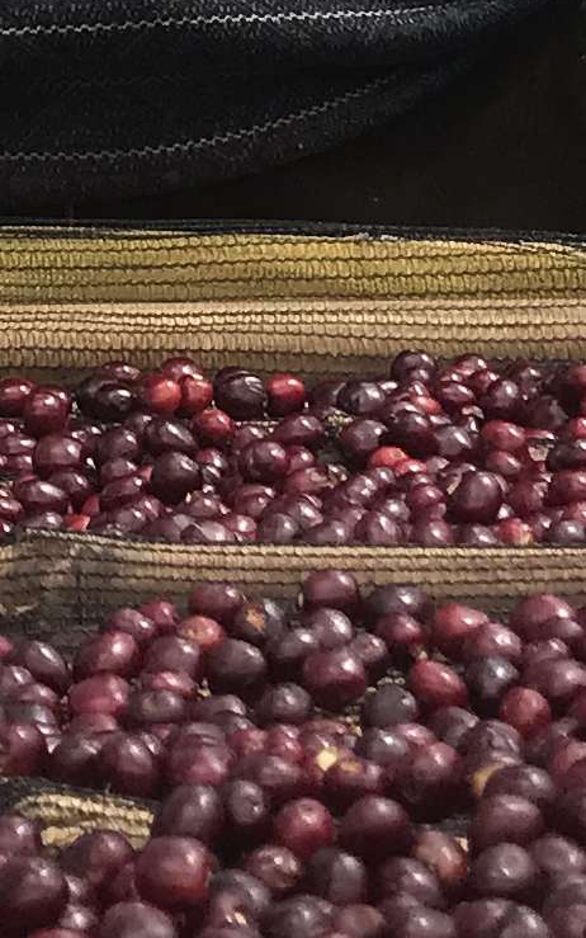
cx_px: -61
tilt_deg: +8.6
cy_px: -727
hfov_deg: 8.0
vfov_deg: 11.9
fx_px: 4139
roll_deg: -0.4
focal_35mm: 162
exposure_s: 1/481
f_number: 1.8
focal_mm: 3.99
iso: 20
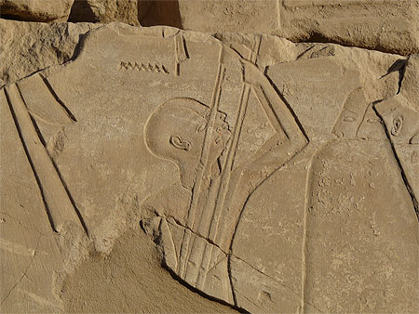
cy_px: 157
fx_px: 1260
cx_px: 210
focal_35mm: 104
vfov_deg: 14.2
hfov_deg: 18.9
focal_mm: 17
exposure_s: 1/400
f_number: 5.6
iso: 100
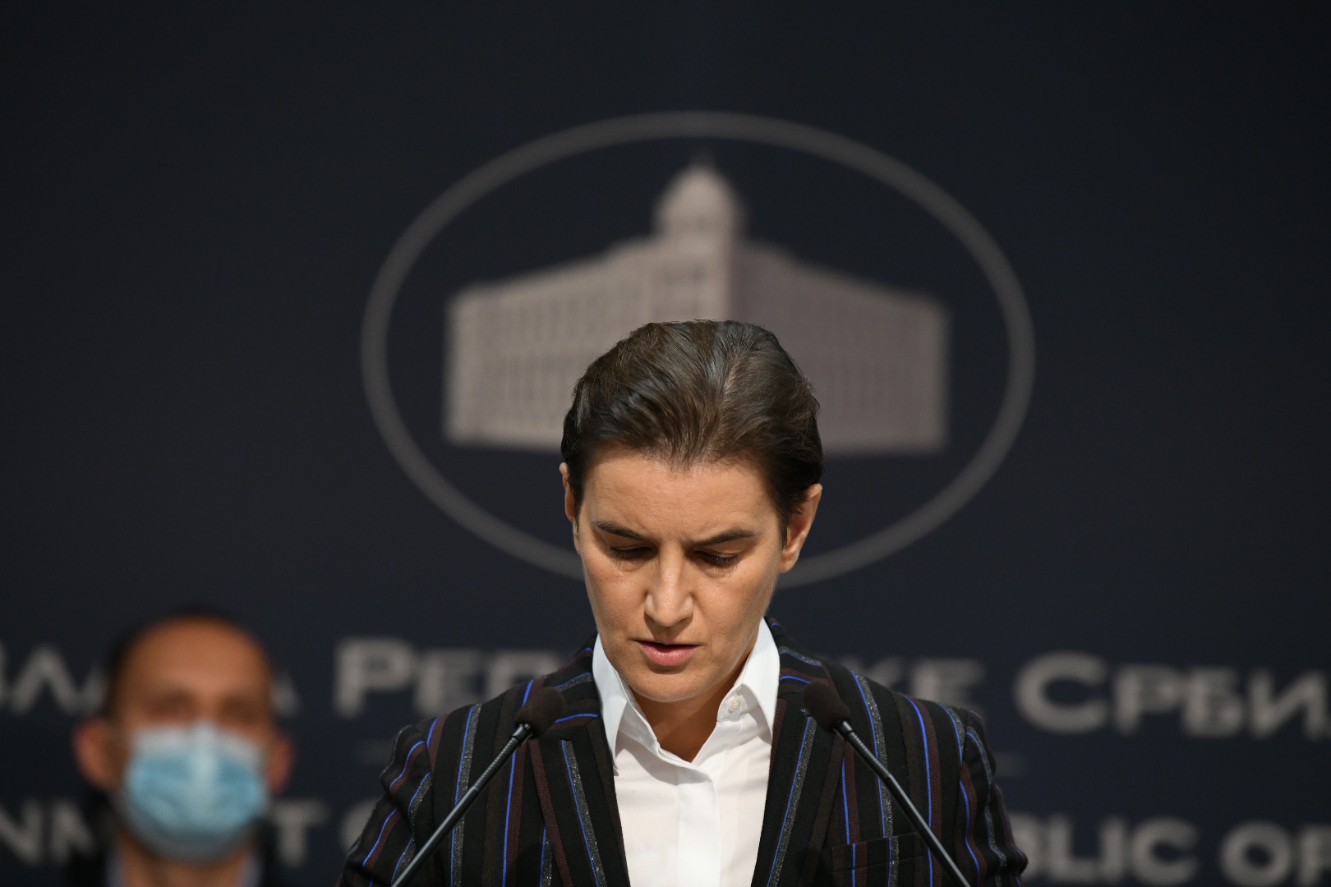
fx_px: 7394
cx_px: 666
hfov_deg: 10.3
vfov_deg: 6.9
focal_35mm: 200
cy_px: 444
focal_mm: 200
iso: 2500
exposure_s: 1/500
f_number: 4
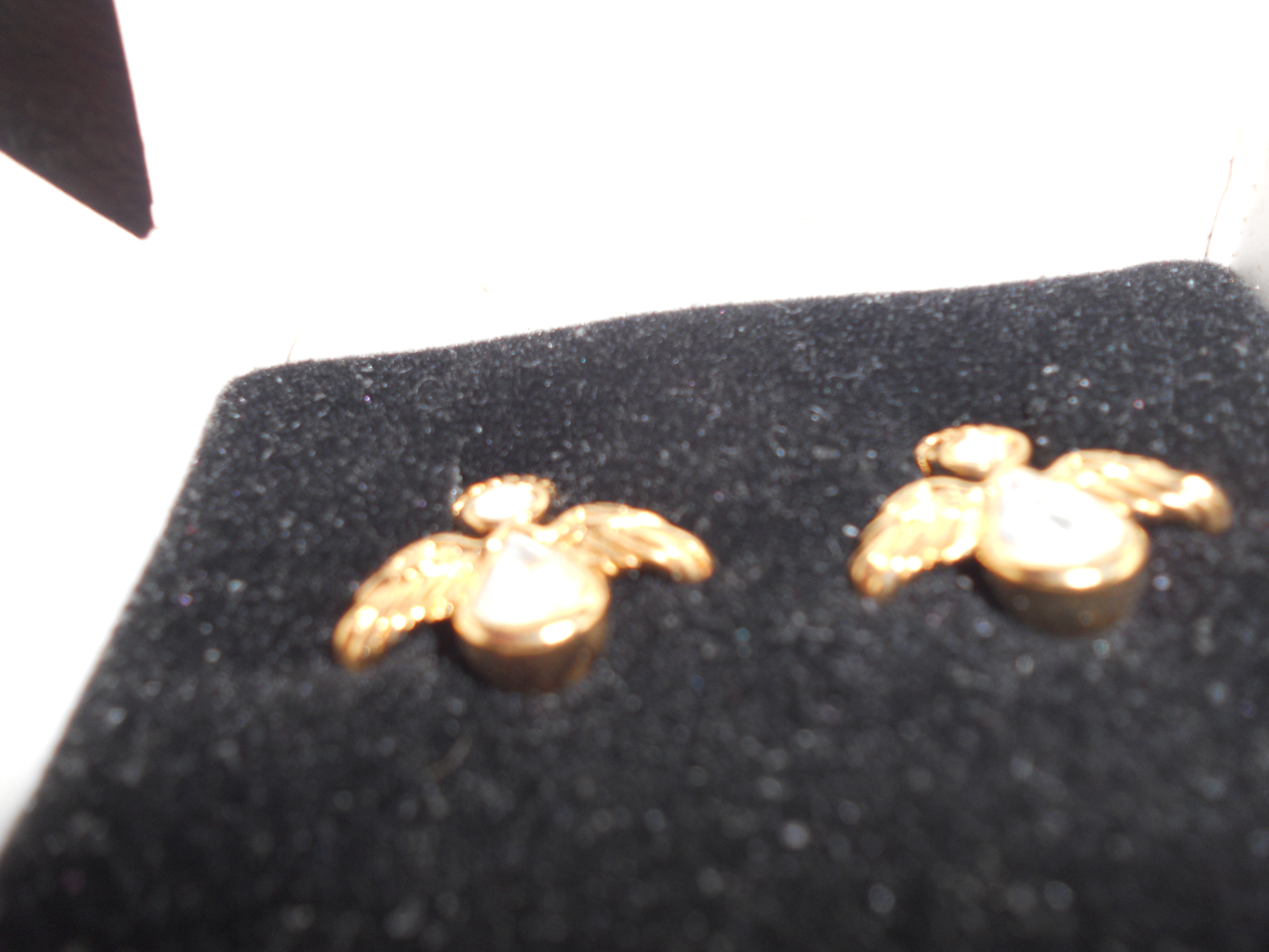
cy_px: 476
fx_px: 1173
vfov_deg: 44.2
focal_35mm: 32
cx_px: 634
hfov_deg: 56.8
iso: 80
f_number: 8.8
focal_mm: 5.8
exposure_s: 1/25
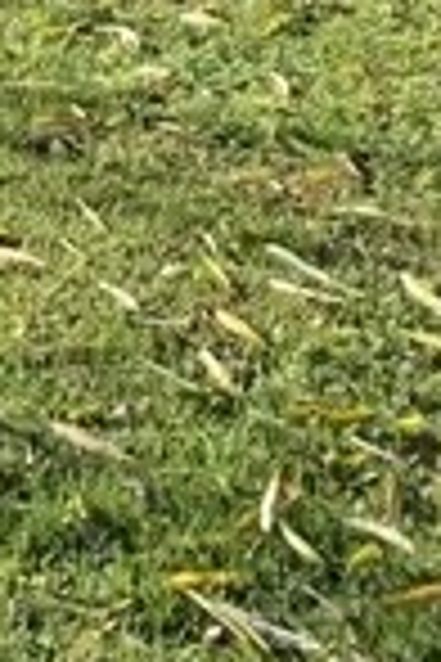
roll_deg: -1.3
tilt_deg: +4.9
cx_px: -1035
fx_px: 3454
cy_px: -1256
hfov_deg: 6.5
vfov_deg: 9.1
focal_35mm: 188
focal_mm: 4.25
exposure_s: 1/587
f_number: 1.8
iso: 25
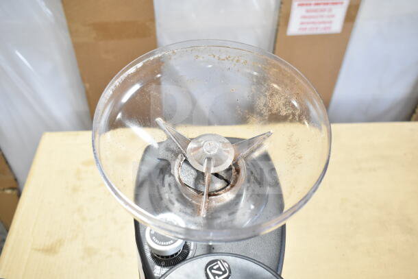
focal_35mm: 33
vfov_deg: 40.0
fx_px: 383
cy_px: 140
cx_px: 209
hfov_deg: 57.2
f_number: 5
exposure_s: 1/100
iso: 1600
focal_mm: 22
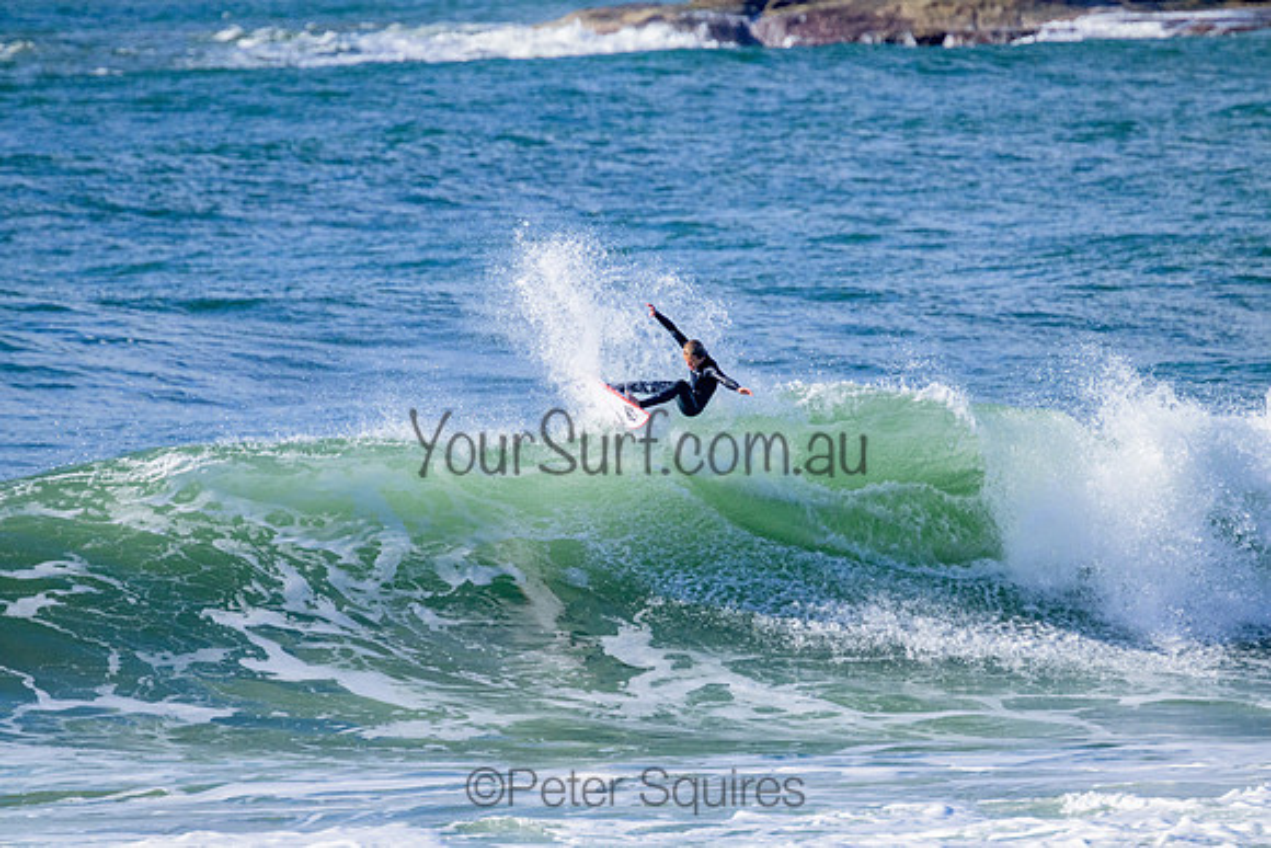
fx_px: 28250
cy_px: 424
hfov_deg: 2.6
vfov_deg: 1.7
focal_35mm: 800
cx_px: 636
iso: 1600
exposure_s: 1/2000
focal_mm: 800
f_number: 11
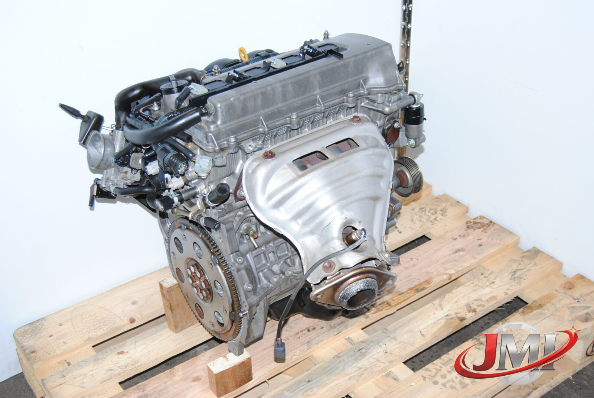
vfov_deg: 28.2
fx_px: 793
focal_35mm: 48
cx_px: 297
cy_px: 199
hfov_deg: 41.1
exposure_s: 1/200
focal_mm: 32
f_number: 4.5
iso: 400
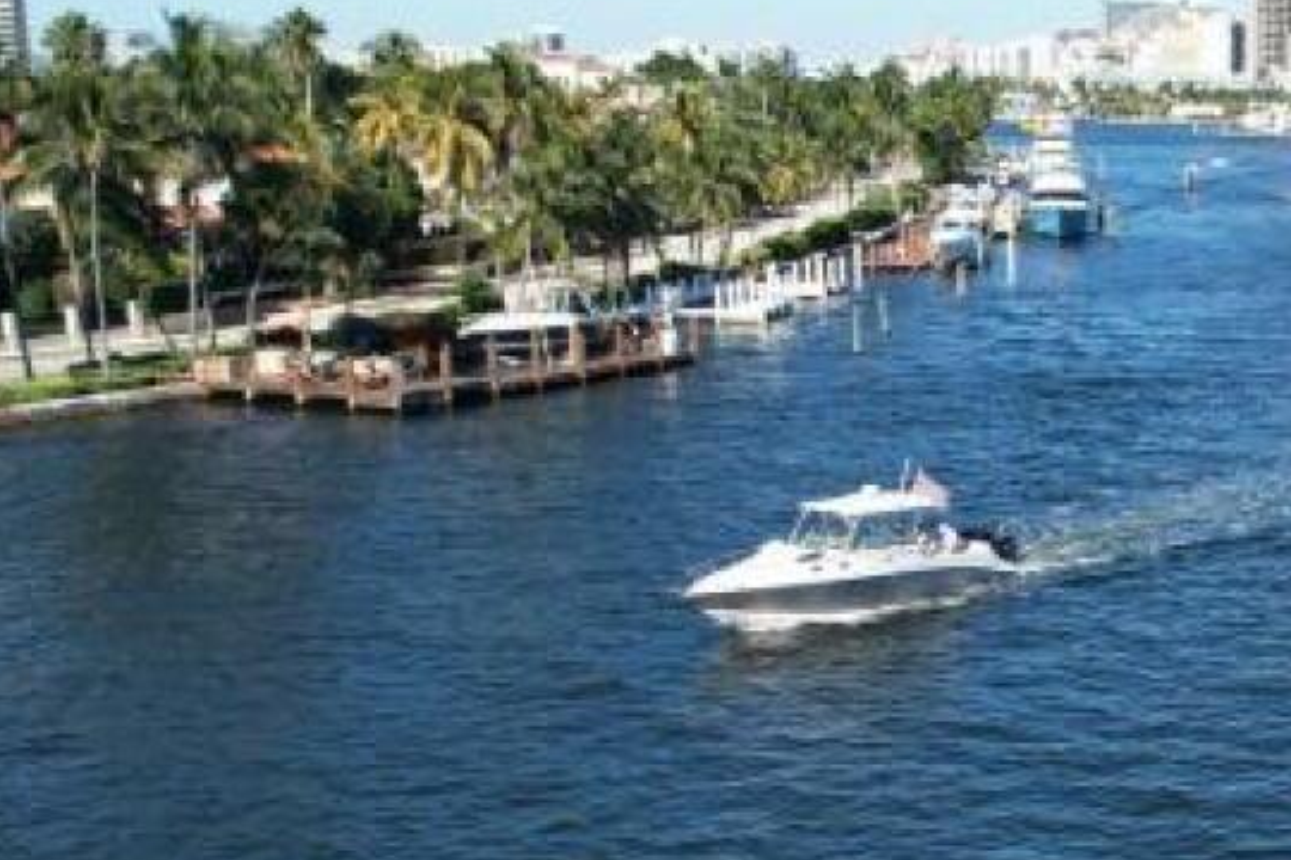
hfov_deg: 28.7
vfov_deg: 20.4
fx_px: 2367
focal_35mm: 66
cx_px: 1279
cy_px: 678
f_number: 2.8
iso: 100
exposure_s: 1/1500
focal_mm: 8.38
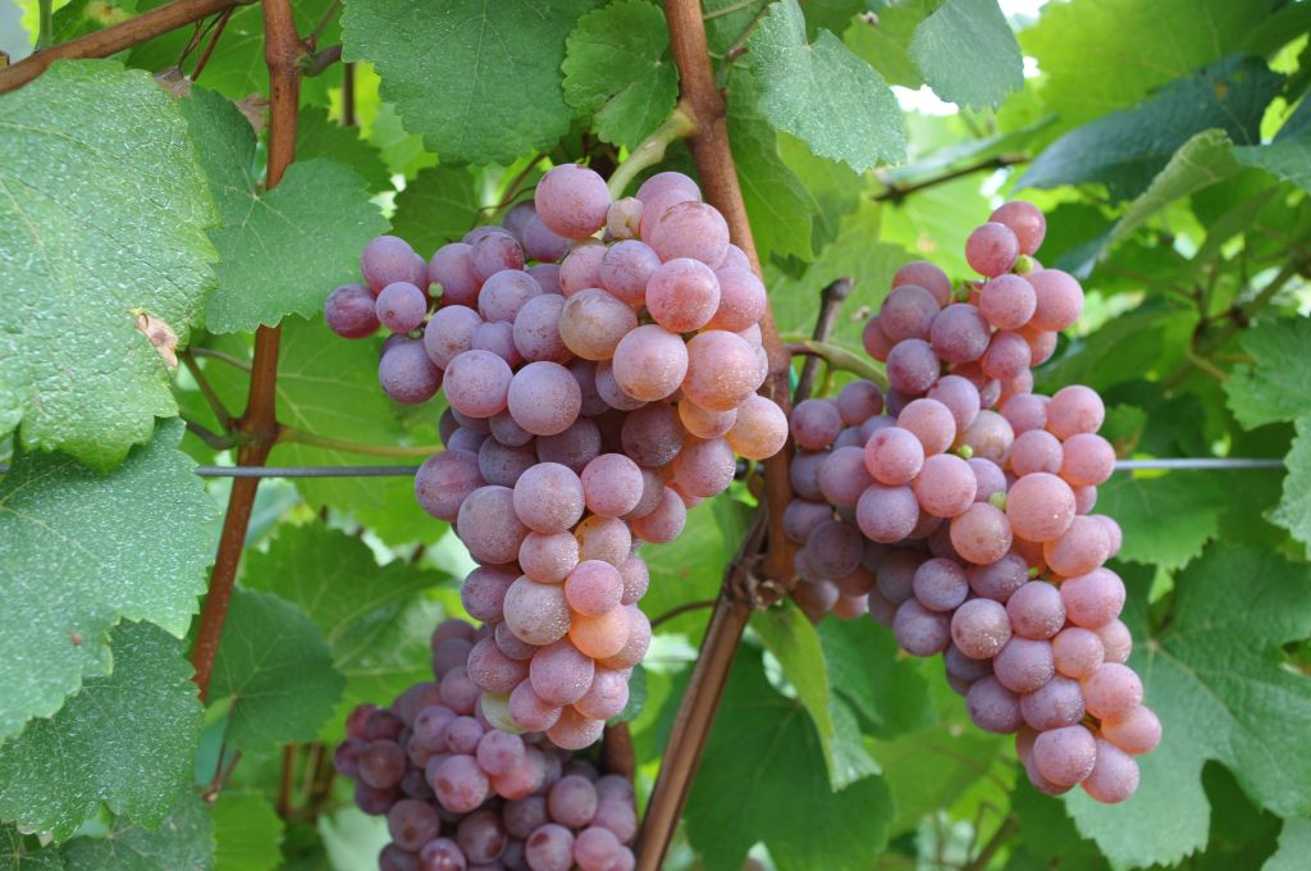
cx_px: 656
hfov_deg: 41.2
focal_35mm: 48
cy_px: 436
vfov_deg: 28.0
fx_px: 1746
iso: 400
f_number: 7.1
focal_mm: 32
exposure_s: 1/60
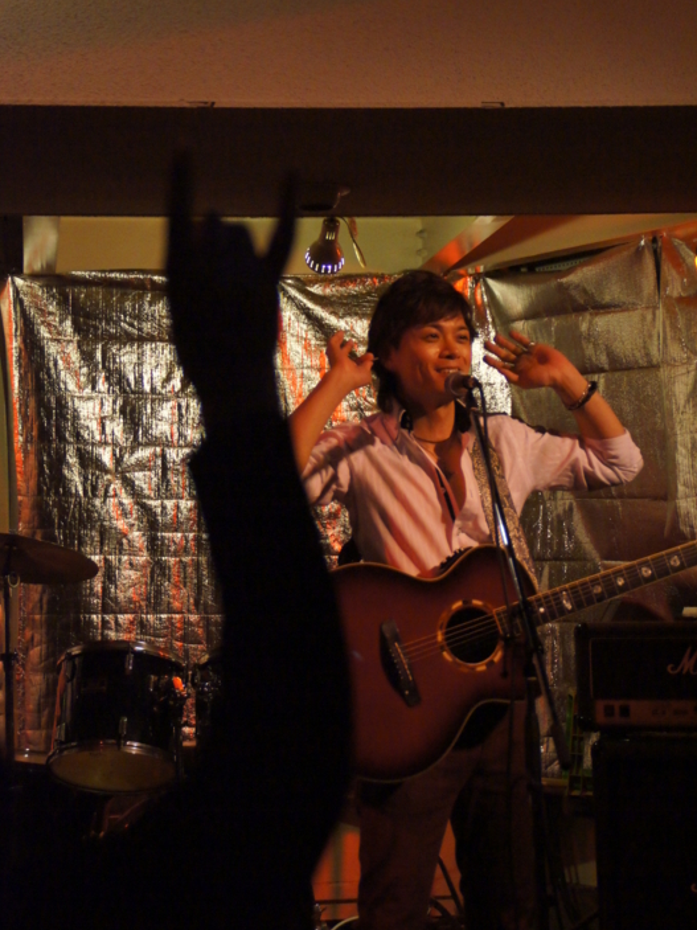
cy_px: 450
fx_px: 2202
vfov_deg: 23.8
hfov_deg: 18.0
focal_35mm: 82
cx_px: 347
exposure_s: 1/125
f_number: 4.5
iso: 3200
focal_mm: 50
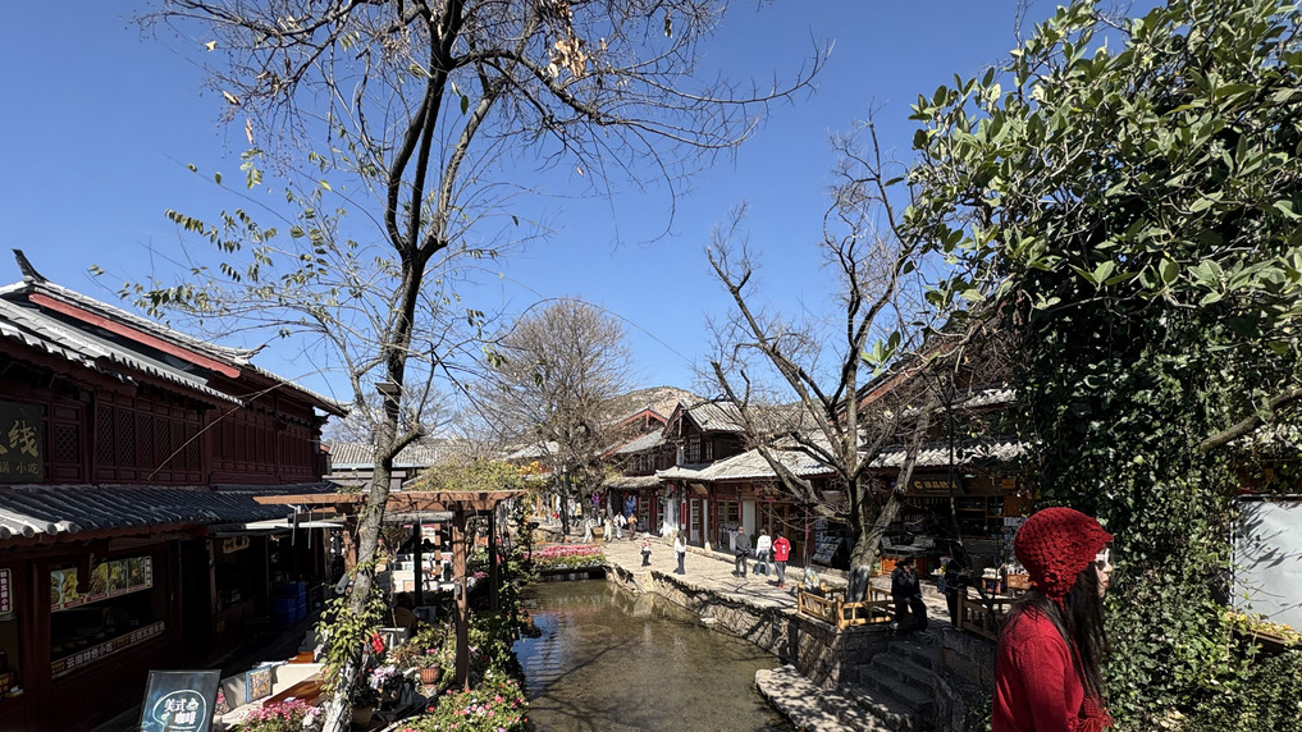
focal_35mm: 18
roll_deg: +0.8
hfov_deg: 92.7
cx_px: 662
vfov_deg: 59.2
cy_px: 503
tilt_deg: -1.0
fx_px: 621
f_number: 2.2
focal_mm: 2.22
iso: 40
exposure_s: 1/1020
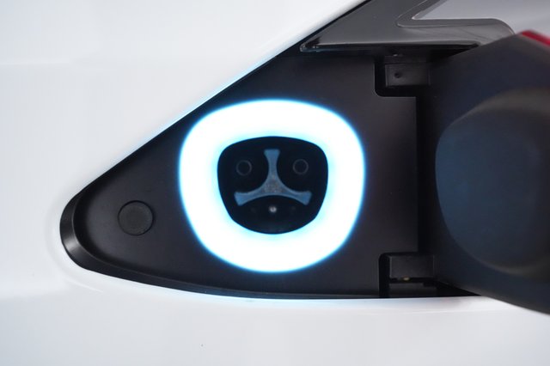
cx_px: 275
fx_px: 428
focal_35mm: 28
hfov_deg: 65.5
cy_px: 183
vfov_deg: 46.4
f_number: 4.5
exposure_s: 1/400
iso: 12800
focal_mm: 28
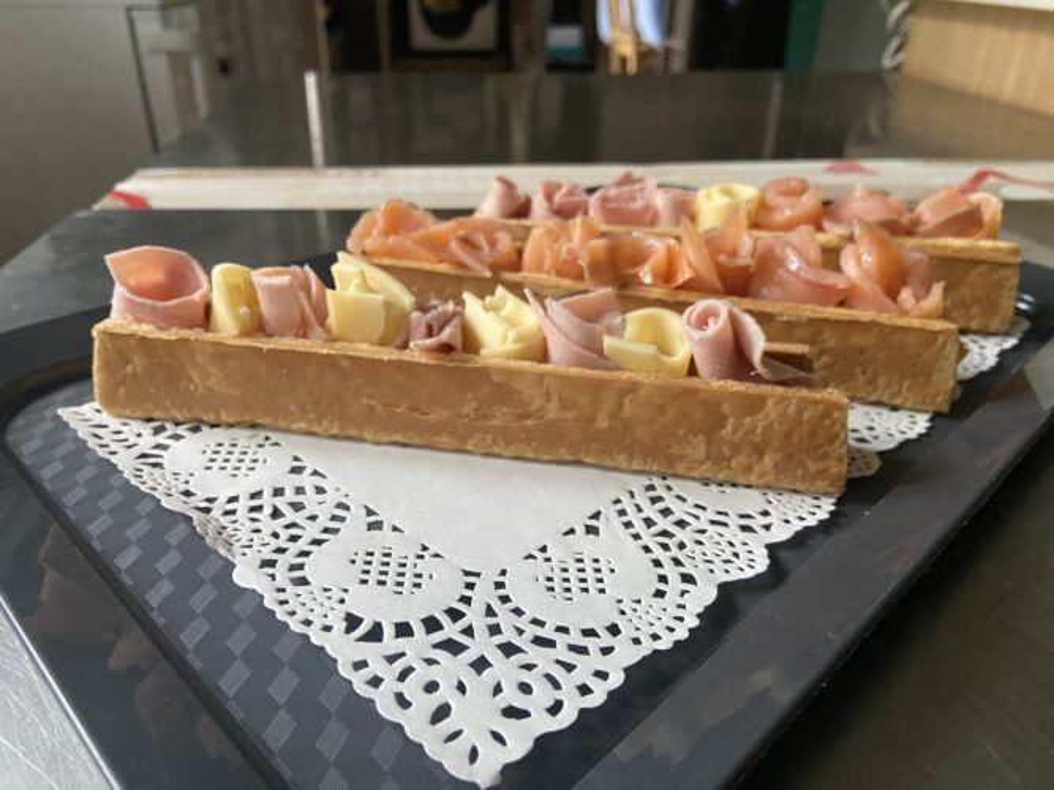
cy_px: 395
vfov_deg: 53.0
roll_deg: -1.1
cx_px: 527
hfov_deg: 67.3
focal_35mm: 26
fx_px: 792
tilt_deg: -28.1
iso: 500
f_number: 1.8
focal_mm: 4.25
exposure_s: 1/60
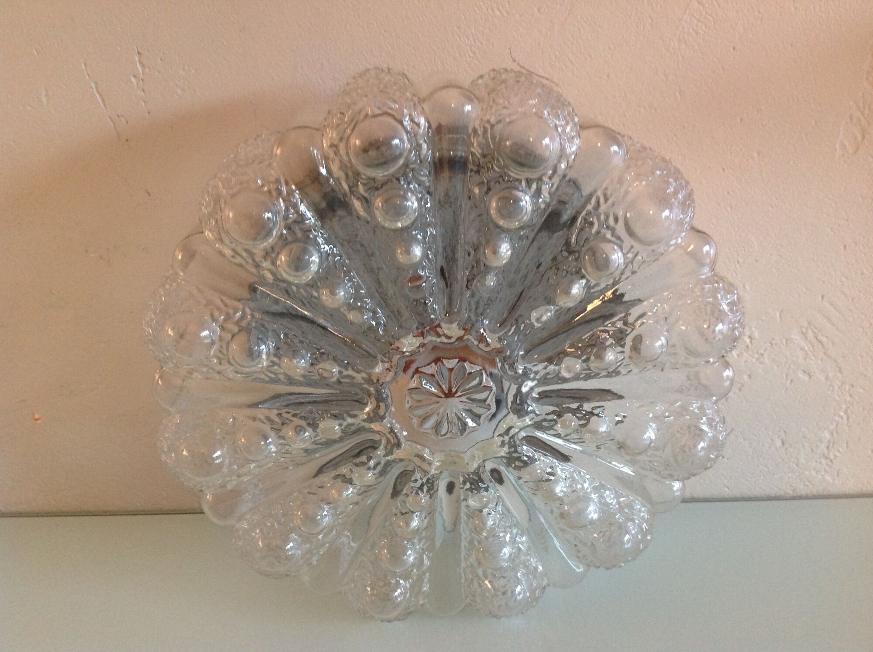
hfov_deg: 52.7
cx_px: 436
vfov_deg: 40.6
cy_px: 326
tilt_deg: -22.6
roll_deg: -1.1
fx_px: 881
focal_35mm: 35
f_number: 2.4
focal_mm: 4.28
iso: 200
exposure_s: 1/15
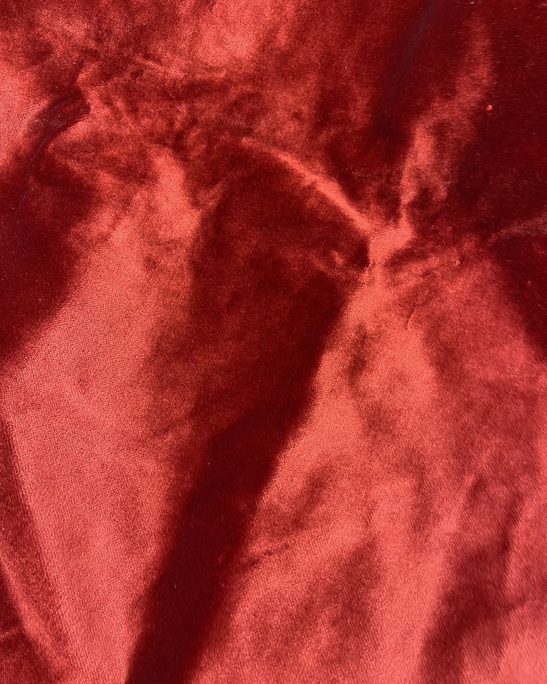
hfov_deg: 53.2
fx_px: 546
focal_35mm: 27
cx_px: 277
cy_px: 352
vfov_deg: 64.1
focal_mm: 5.1
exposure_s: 1/50
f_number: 1.6
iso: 320
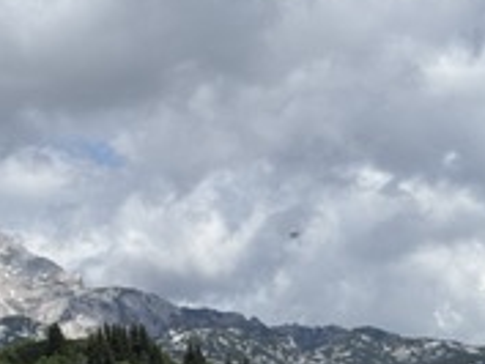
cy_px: 616
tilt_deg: -3.0
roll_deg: +3.7
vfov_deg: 7.7
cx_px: 871
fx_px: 2636
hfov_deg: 10.0
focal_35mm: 188
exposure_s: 1/4630
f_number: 1.6
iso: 32
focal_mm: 5.96
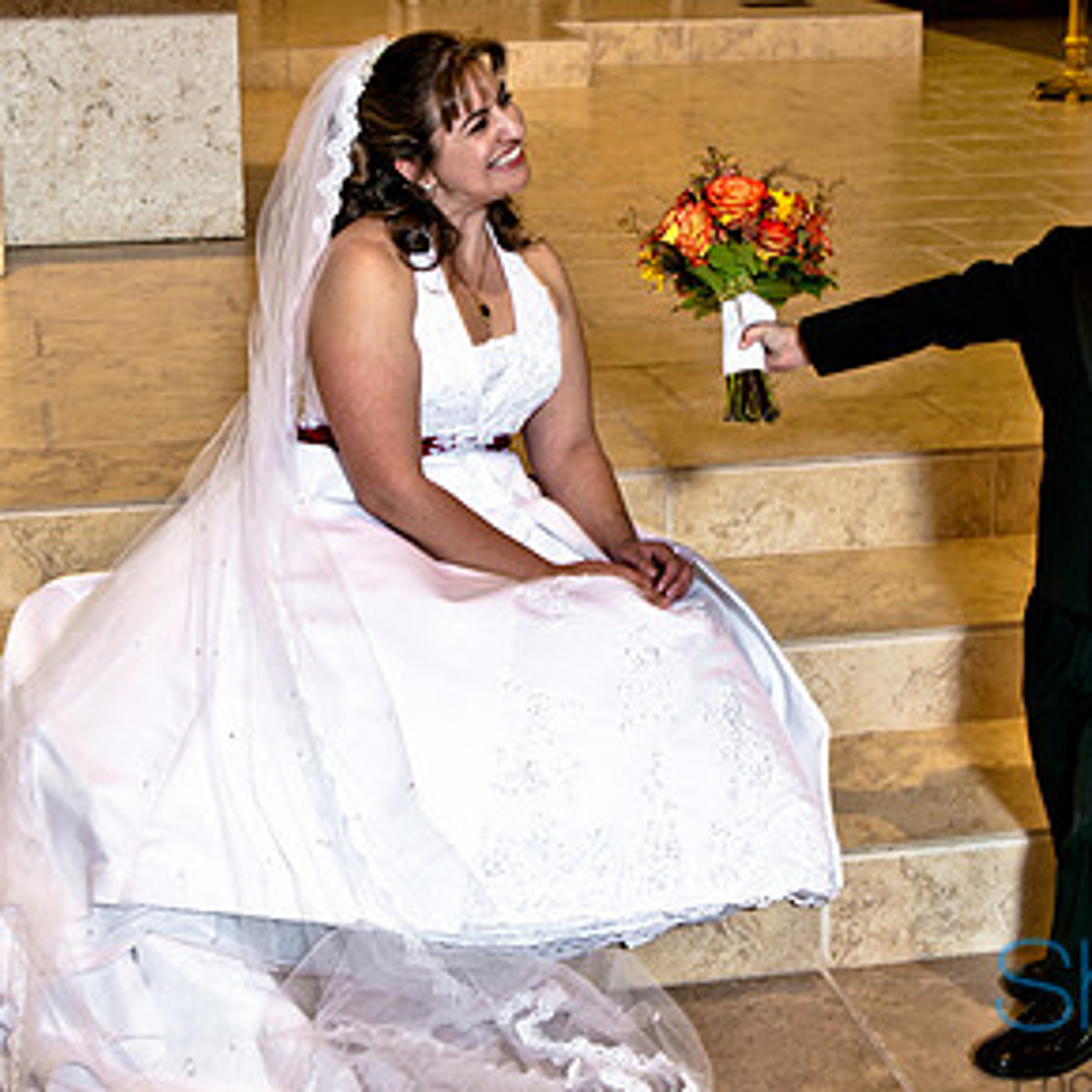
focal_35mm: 74
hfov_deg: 23.4
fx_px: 2636
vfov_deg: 23.4
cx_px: 505
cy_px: 454
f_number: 6.3
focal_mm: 29
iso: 200
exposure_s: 1/50
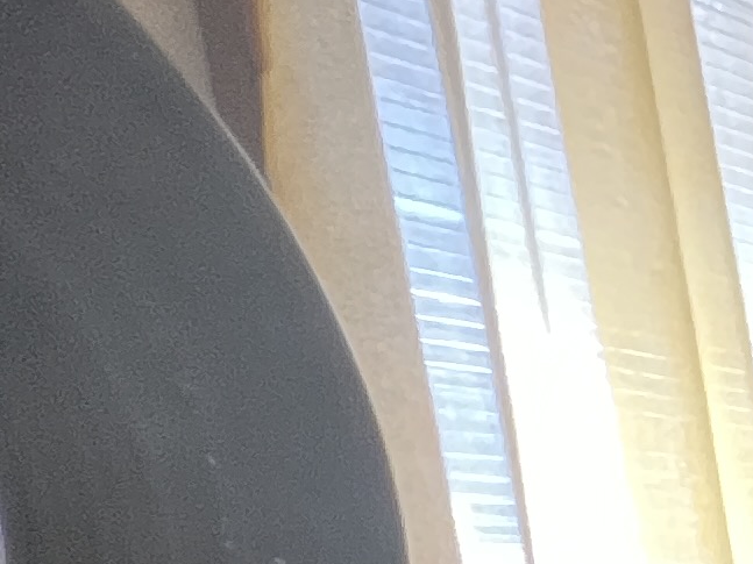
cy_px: 954
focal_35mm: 81
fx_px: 1762
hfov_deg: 12.1
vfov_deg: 16.0
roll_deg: +1.8
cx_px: 2179
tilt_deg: -10.1
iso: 250
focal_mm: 1.57
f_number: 1.8
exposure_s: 1/84
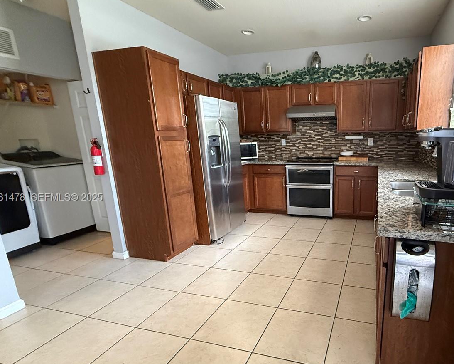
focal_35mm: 20
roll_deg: +0.6
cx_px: 306
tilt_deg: -11.9
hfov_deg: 77.6
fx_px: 269
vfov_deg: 68.0
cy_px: 198
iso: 800
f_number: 2.2
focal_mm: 2.22
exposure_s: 1/60
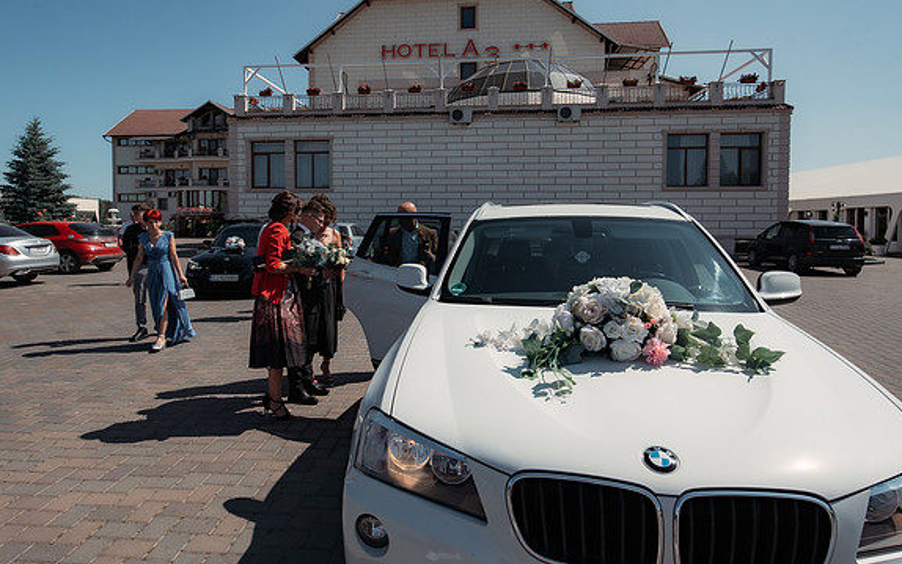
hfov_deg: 79.4
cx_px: 410
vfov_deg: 54.9
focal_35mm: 22
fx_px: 541
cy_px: 242
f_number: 10
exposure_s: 1/800
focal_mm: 19
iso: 100
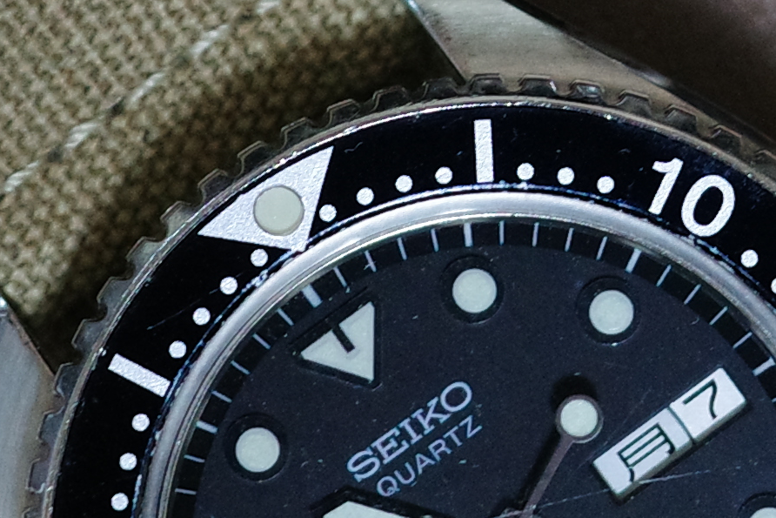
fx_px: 5799
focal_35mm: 269
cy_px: -189
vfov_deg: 5.1
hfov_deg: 7.7
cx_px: 528
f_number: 2.8
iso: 1600
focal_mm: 26
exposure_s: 1/40
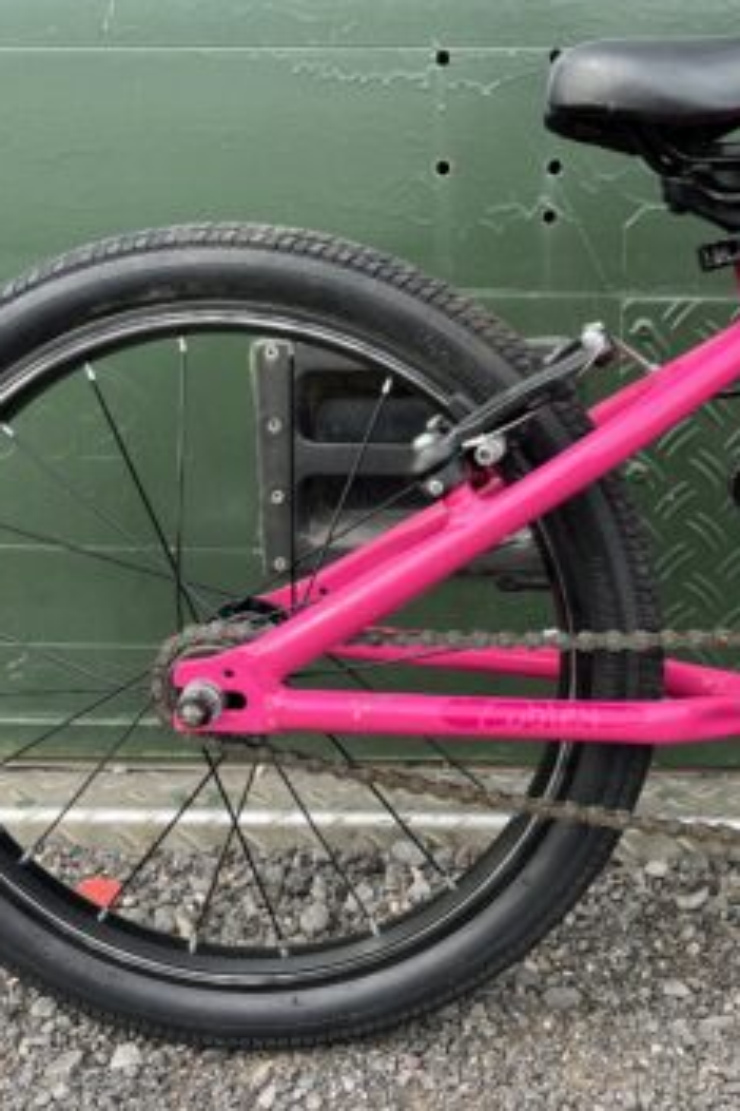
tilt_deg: -13.7
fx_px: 1141
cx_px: 474
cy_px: 544
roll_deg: -1.1
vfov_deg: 51.9
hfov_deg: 35.7
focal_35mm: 37
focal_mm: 5.1
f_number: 1.6
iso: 50
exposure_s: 1/422
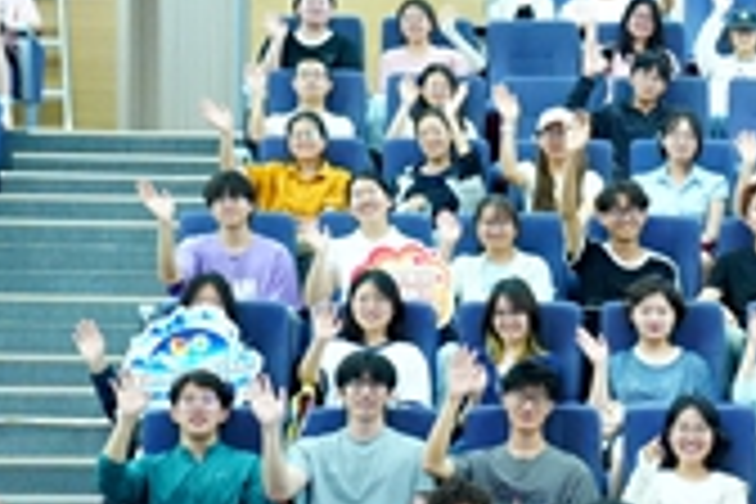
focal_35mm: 132
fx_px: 2772
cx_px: 1044
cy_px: 518
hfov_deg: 14.7
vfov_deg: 10.3
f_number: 4
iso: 8000
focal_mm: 37
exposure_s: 1/125
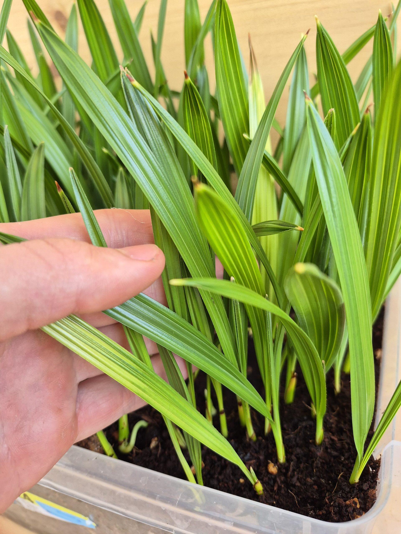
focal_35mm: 23
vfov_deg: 73.9
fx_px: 355
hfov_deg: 58.9
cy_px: 267
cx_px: 200
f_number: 1.8
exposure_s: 1/180
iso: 160
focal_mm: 5.4
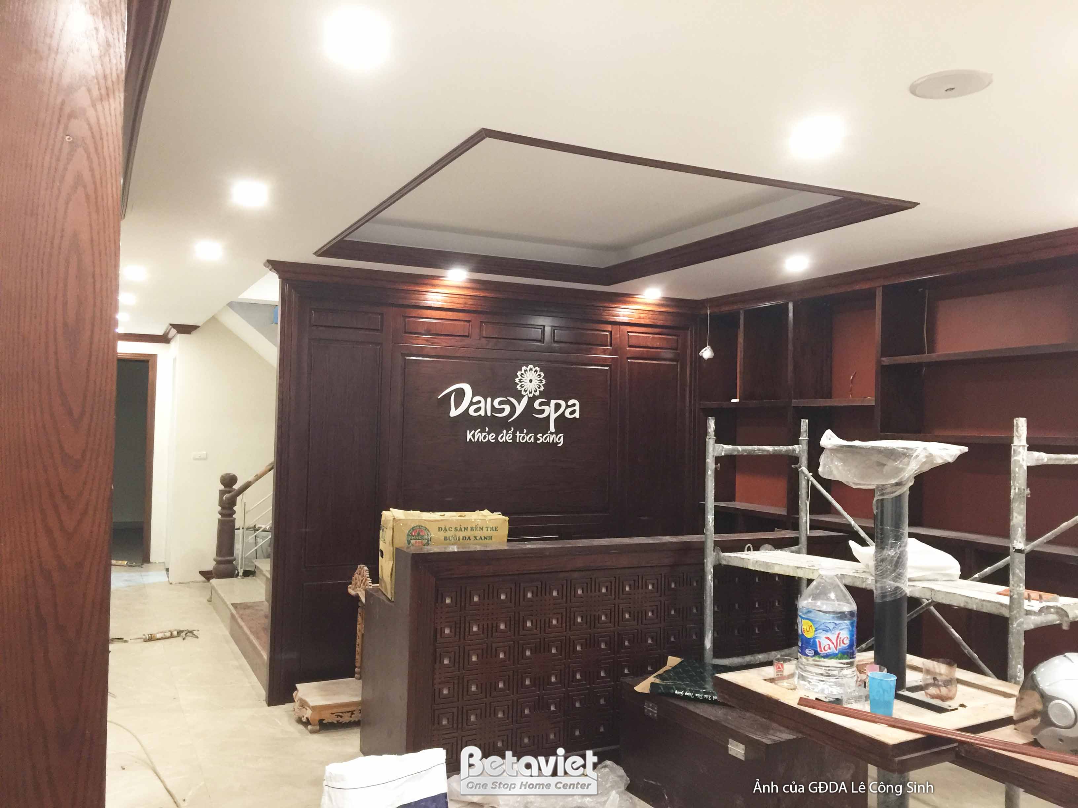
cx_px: 539
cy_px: 404
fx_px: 903
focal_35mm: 29
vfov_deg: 48.2
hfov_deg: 61.7
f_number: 2.2
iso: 125
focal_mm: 4.15
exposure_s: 1/17
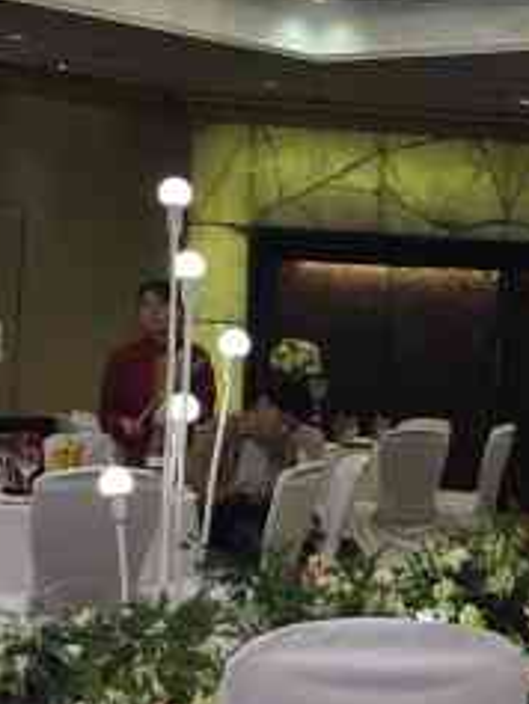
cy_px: 322
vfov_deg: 17.9
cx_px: 657
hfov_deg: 13.1
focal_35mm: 110
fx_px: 2239
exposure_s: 1/33
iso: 32
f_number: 1.8
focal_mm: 4
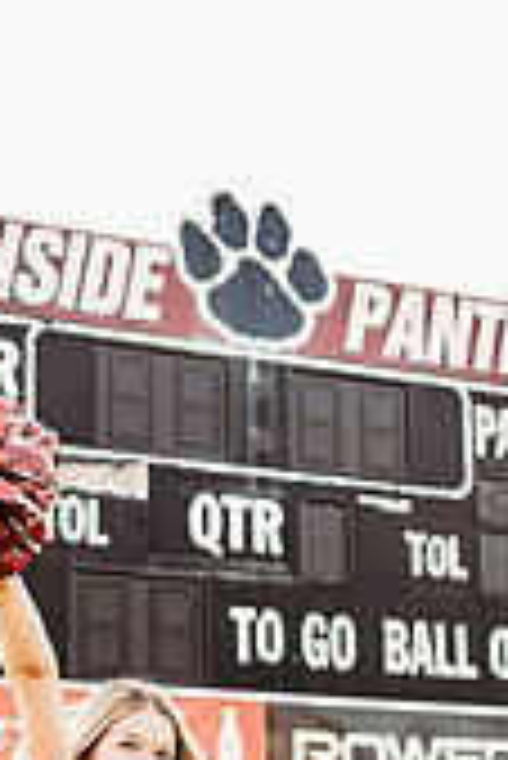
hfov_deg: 21.1
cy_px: 756
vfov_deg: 29.4
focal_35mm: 64
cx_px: 139
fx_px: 1352
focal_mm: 24
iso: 200
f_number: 2.8
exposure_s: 1/800
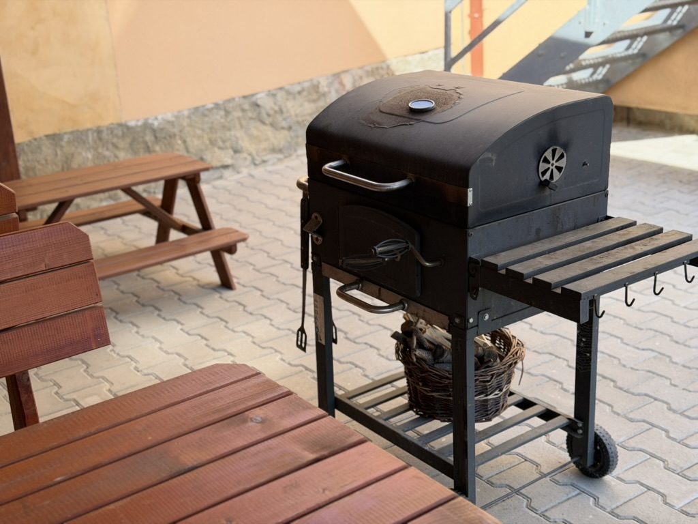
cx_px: 349
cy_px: 262
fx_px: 968
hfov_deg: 39.7
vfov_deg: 30.3
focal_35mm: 48
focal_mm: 6.76
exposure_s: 1/875
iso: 80
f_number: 1.78
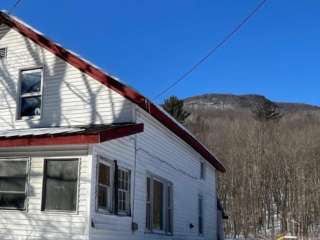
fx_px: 490
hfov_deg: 33.6
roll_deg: -3.1
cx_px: 14
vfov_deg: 27.4
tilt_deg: +9.6
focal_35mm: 53
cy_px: 156
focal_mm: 4.2
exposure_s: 1/6135
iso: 32
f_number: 1.6
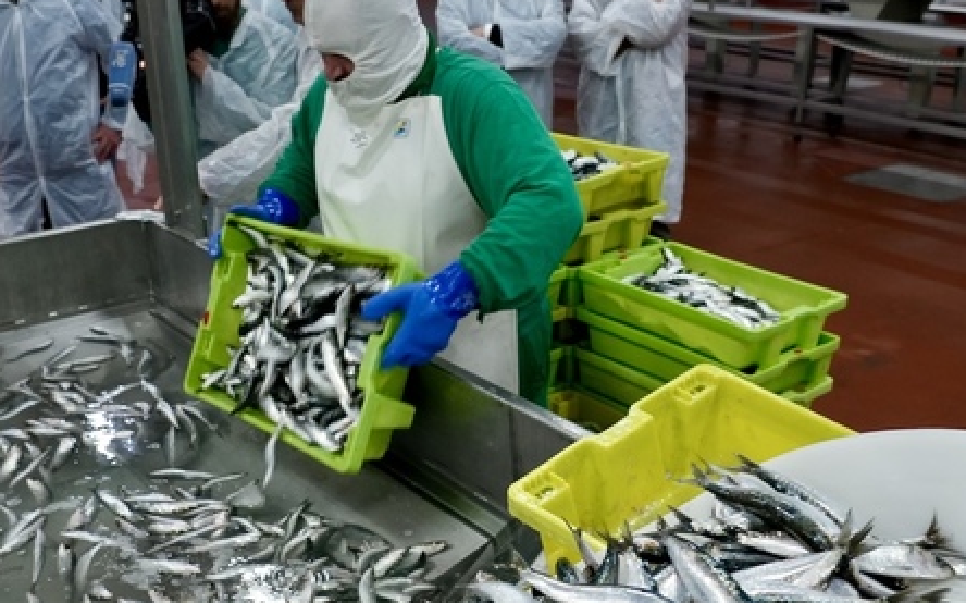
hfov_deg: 49.3
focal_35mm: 40
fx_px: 1053
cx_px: 472
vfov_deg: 31.8
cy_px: 387
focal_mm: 24
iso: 1600
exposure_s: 1/60
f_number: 5.6
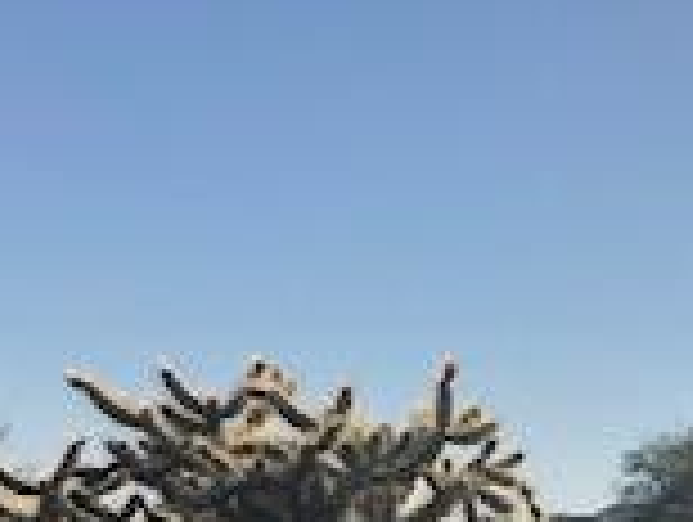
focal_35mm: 116
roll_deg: -0.6
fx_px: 2326
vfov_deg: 12.0
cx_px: 1071
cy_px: 855
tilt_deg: -5.5
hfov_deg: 15.5
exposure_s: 1/2857
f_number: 1.8
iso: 25
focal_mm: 4
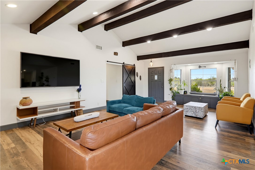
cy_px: 85
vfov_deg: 70.4
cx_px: 128
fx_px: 120
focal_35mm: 17
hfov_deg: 93.3
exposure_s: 1/20
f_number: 7.1
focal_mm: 11.5
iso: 500
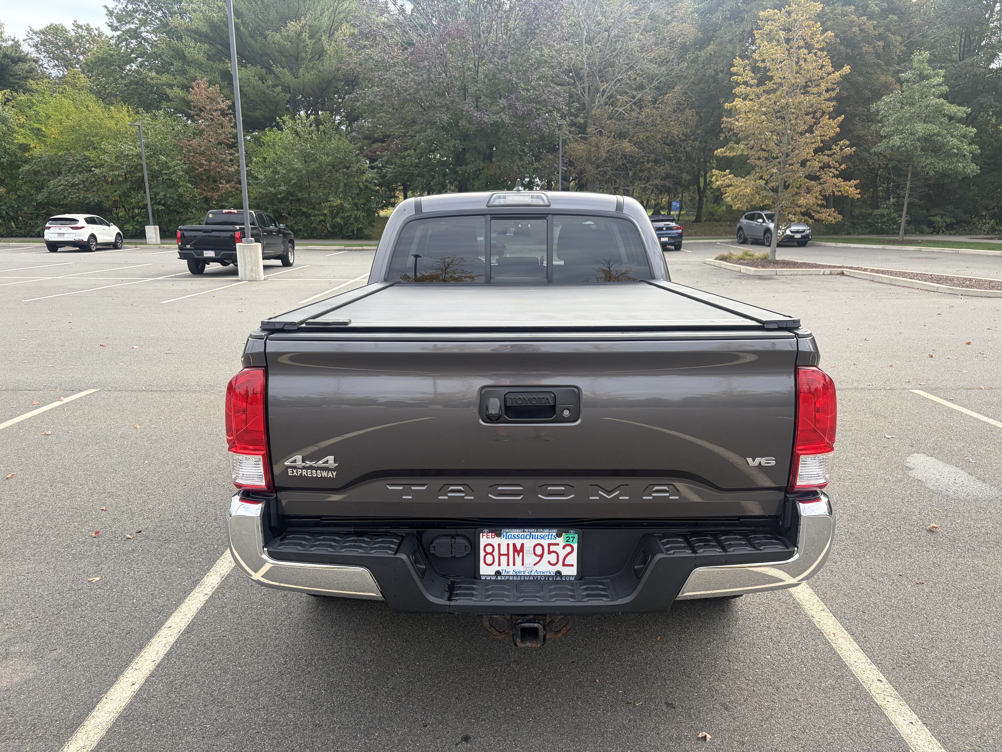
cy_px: 376
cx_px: 501
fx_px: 753
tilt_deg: -12.5
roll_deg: +0.5
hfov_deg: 67.3
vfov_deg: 53.1
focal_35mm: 26
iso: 50
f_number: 1.6
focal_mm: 5.96
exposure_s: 1/945
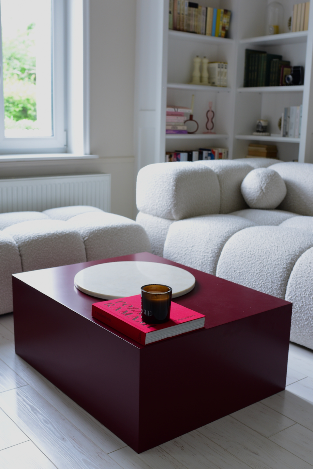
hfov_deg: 37.9
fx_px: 456
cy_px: 234
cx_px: 156
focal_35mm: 35
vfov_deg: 54.4
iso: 400
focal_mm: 35
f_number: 4.5
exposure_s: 1/30
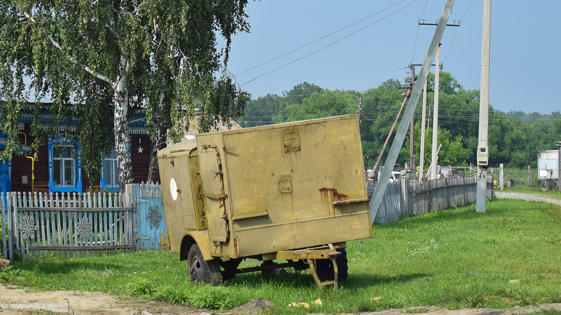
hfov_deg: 33.3
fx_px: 937
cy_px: 162
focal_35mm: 63
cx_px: 281
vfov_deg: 19.1
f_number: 5
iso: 100
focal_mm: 40
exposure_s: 1/500
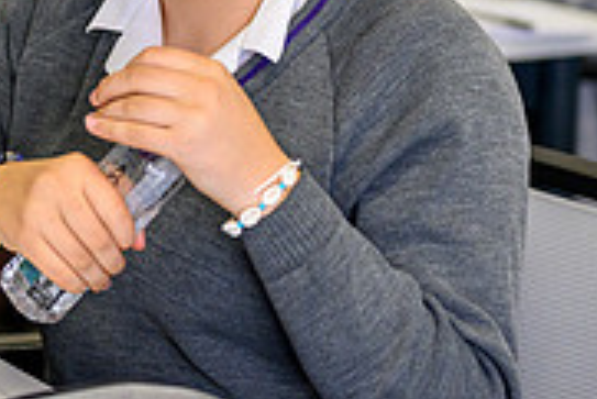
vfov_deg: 8.5
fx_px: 2655
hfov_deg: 12.7
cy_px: -71
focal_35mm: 160
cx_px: -13
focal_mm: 50
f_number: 1.8
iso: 720
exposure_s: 1/640
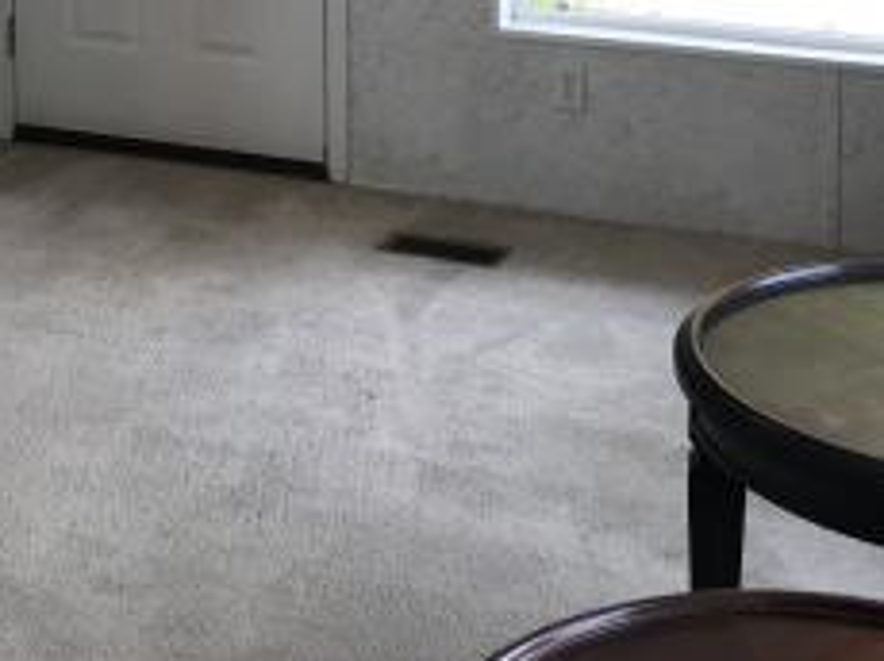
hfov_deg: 24.8
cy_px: -215
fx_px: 1990
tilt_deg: -7.5
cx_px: 231
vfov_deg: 17.6
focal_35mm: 78
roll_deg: +0.3
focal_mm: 3.99
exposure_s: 1/120
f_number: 1.8
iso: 40
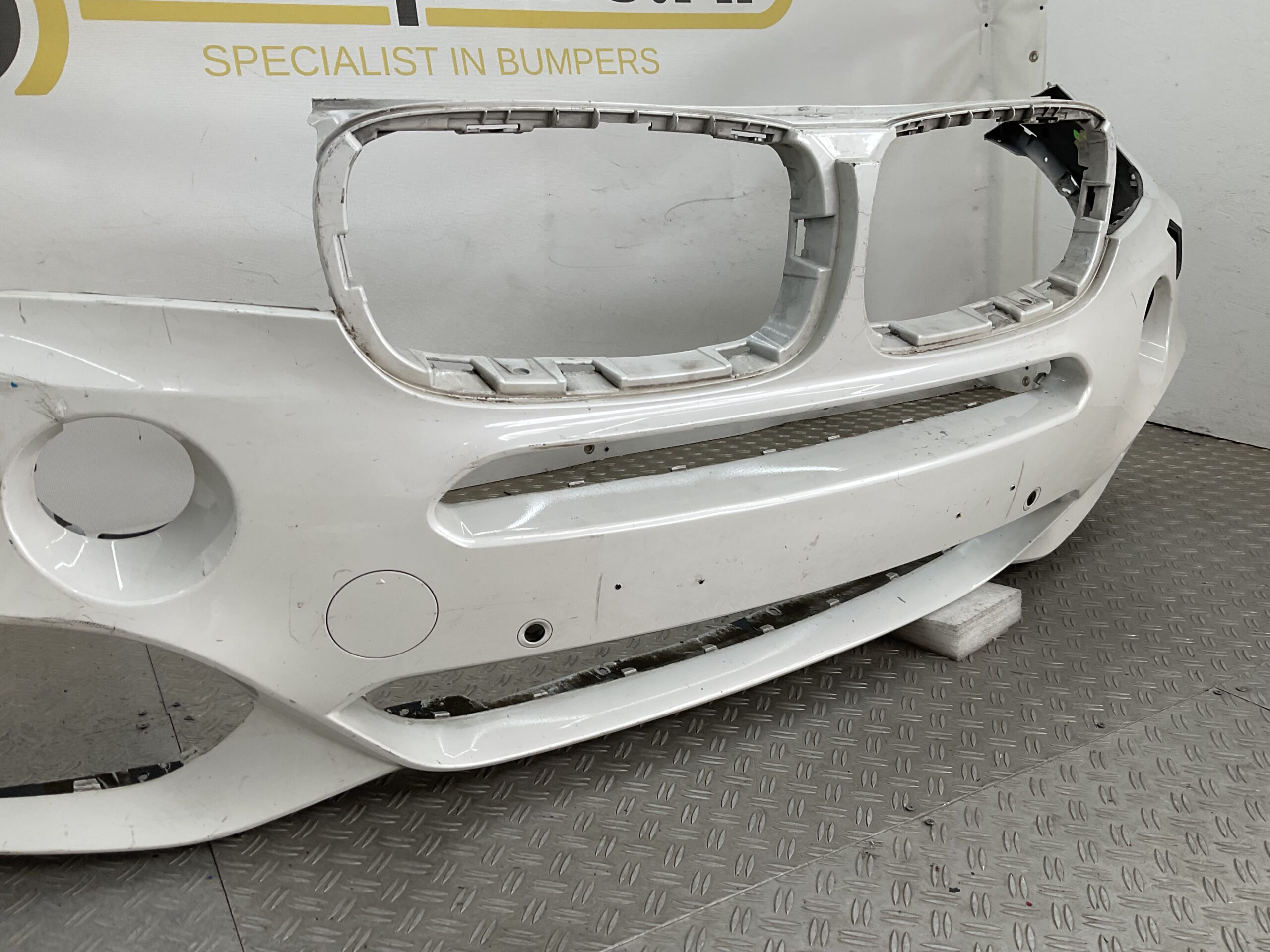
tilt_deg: -18.7
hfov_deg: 61.7
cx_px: 635
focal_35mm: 29
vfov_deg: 48.2
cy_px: 476
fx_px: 1064
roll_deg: +2.2
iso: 16
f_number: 1.8
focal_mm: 3
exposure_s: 1/232
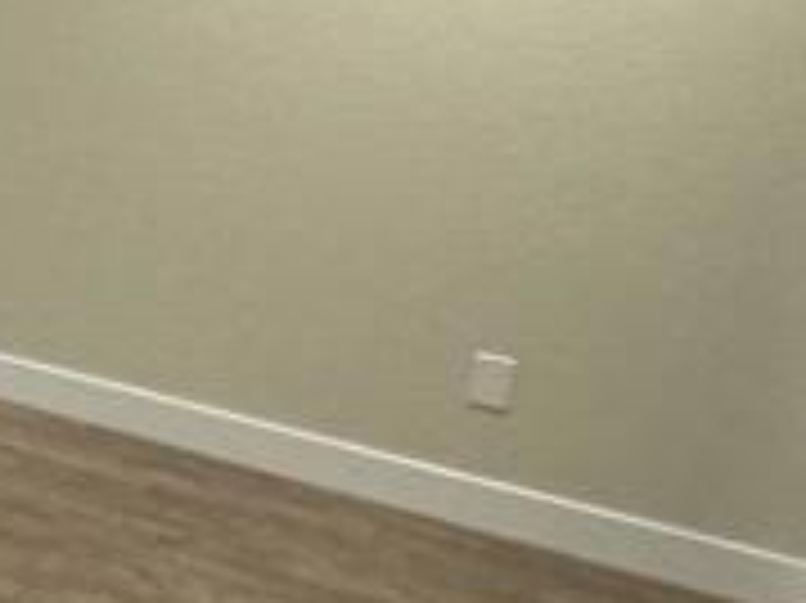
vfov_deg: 18.0
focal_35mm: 80
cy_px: 14
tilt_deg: -10.0
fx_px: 1861
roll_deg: -3.9
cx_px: -851
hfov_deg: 17.1
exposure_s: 1/60
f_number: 2.2
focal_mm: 2.22
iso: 250
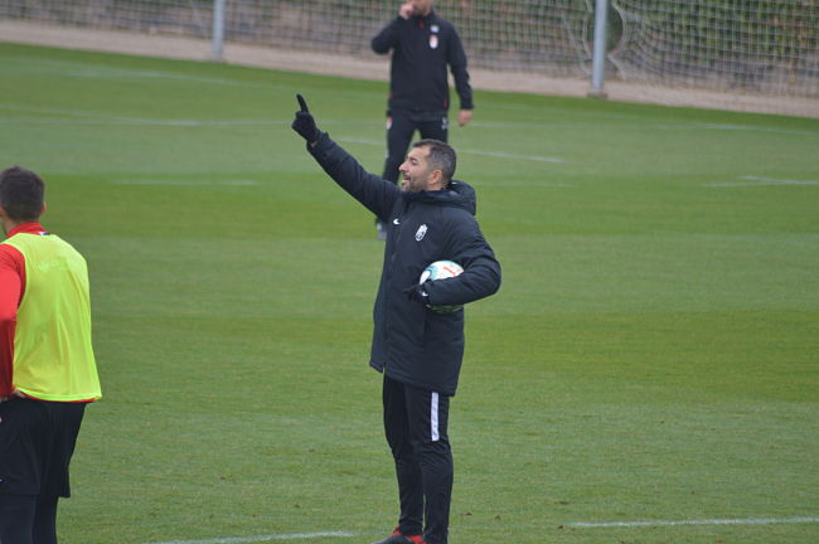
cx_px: 410
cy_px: 272
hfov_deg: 4.6
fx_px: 10227
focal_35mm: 450
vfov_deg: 3.0
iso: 400
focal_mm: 300
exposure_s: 1/320
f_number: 5.6
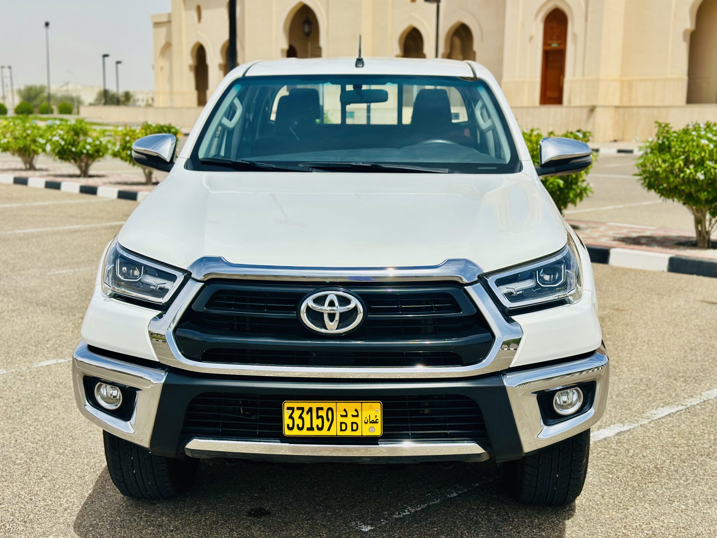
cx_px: 358
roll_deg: -0.8
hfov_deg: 39.7
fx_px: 994
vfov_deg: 30.3
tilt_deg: -9.2
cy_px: 269
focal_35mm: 48
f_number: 1.78
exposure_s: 1/6211
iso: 80
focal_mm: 6.86
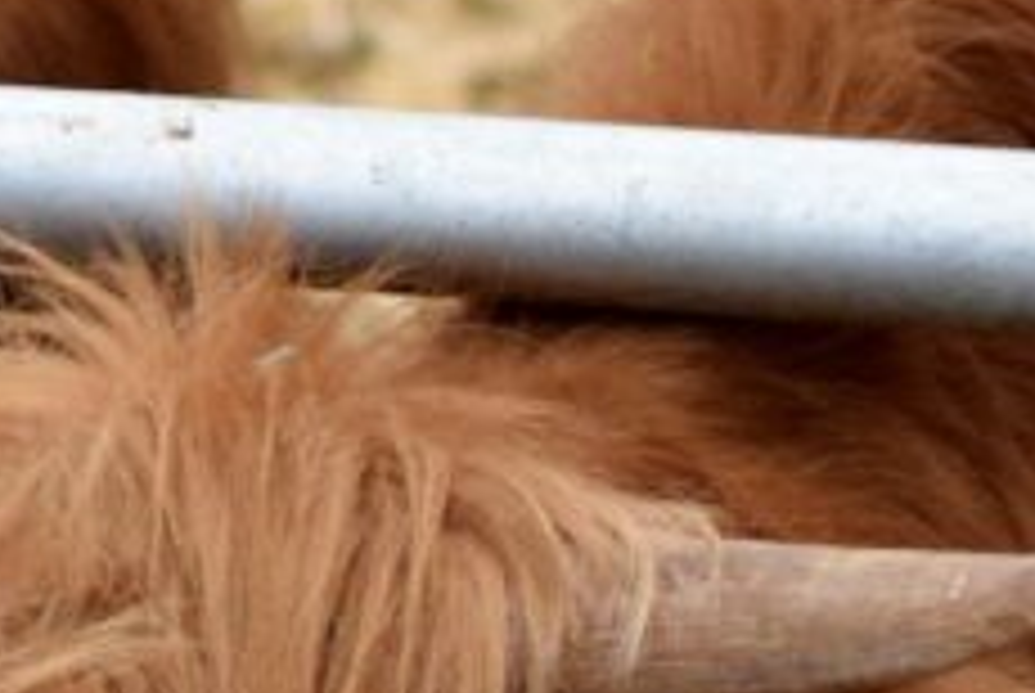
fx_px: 9445
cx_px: -252
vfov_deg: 4.2
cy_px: 220
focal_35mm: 328
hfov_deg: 6.2
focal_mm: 35
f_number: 2
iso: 1000
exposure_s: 1/500
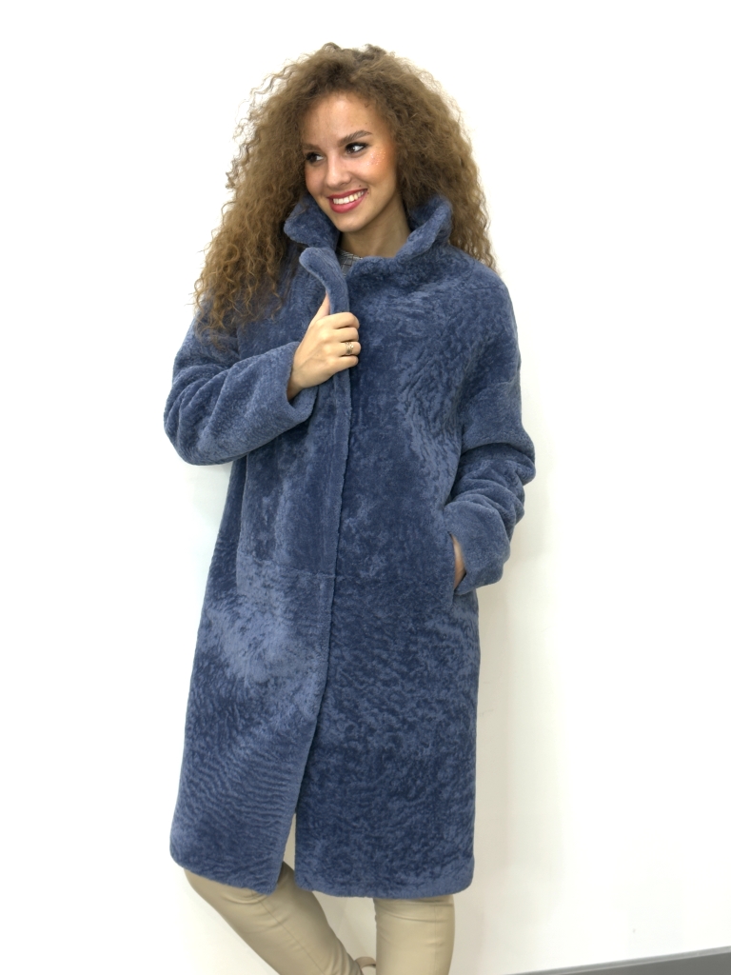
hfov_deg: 30.3
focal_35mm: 48
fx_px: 1352
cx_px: 366
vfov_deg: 39.7
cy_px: 488
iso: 80
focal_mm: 6.86
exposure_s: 1/50
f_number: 1.78
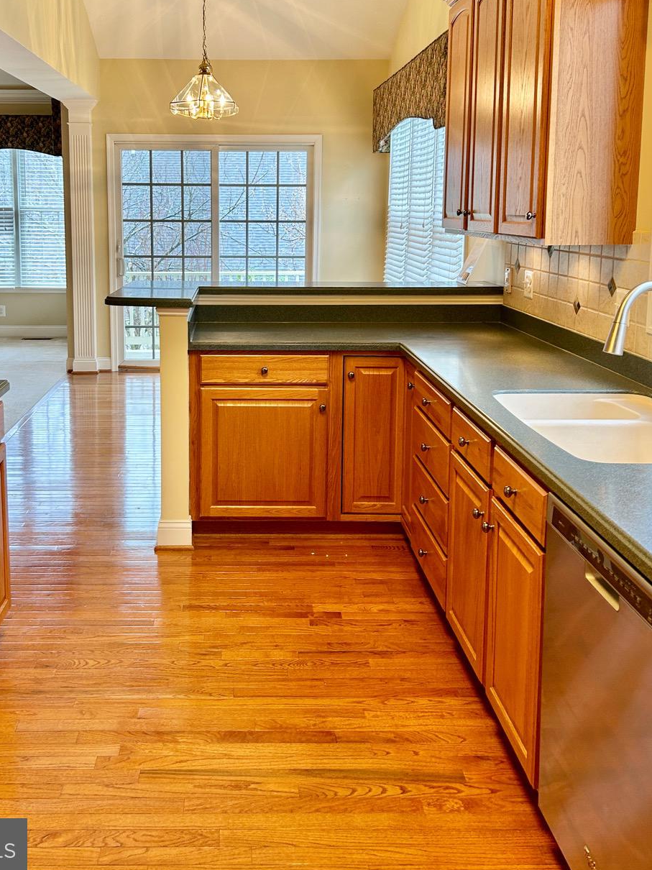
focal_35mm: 33
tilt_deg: -8.1
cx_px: 261
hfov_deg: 42.7
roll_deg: -1.7
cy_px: 325
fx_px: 829
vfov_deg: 54.7
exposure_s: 1/60
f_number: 1.5
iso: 64
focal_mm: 5.7
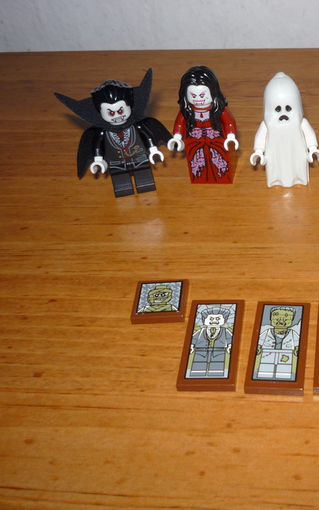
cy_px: 257
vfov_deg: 43.5
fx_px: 640
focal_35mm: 46
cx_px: 313
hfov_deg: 26.6
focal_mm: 5.2
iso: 100
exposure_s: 1/30
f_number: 4
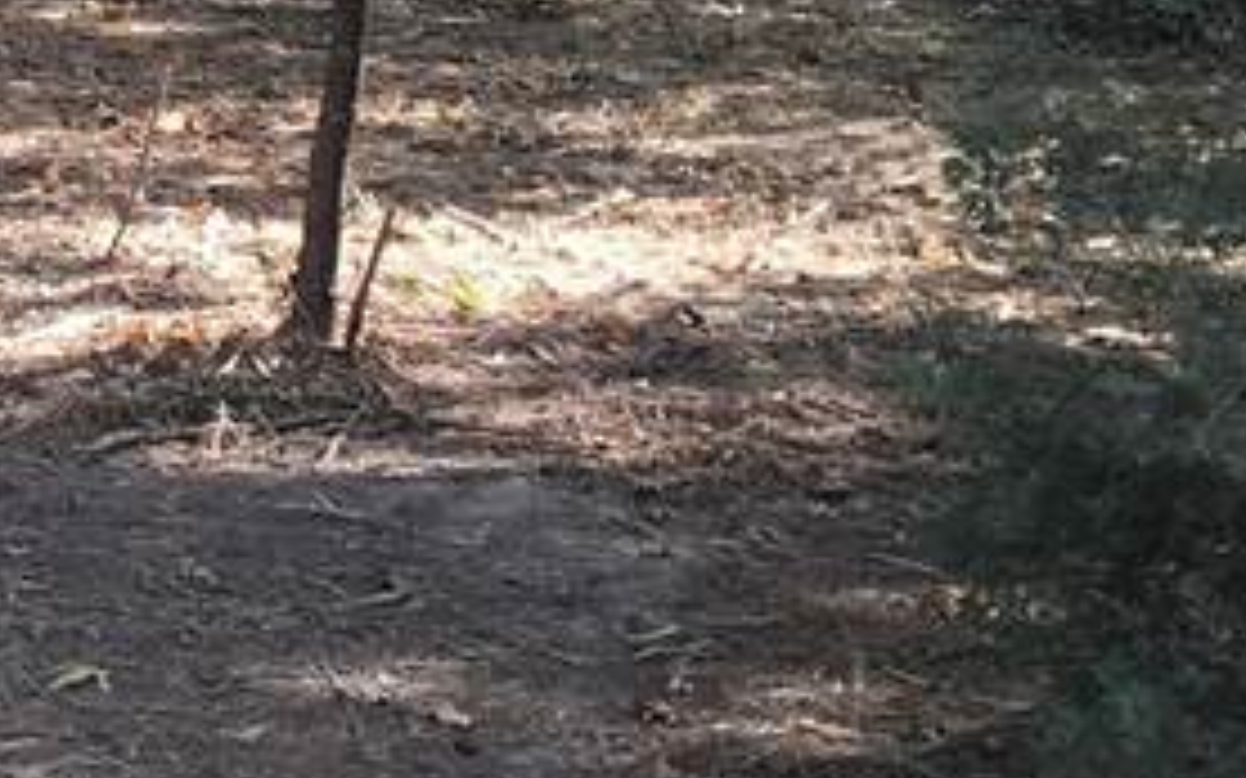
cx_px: -1021
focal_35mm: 142
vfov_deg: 9.0
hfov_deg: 13.2
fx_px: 4821
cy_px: -450
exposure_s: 1/127
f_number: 2.2
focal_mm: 4.15
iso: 25
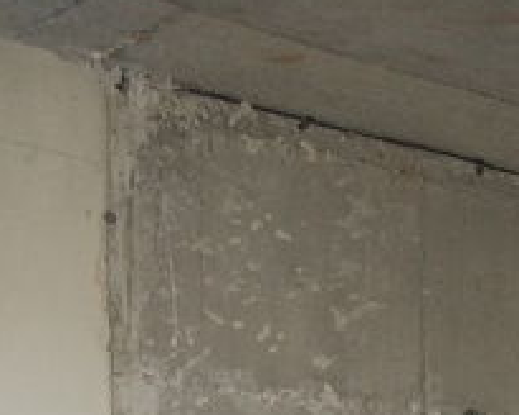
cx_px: 909
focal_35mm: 109
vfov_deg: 12.8
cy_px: 762
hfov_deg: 15.4
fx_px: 1674
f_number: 2
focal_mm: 4.26
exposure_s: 1/25
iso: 268
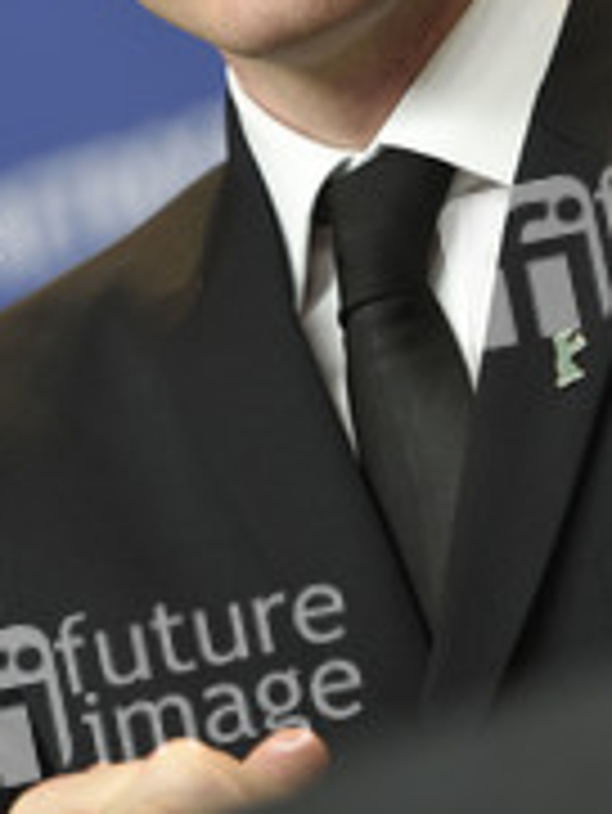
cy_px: 18
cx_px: 261
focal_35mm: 462
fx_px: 10879
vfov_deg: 4.3
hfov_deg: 3.2
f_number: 3.5
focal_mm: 145
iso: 640
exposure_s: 1/250
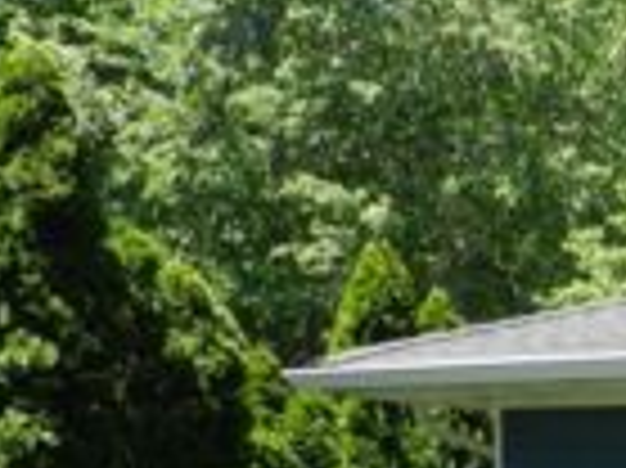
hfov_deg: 12.6
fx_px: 2656
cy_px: 986
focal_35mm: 147
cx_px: 991
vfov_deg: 9.3
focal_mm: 5.6
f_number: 3.7
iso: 160
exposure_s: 1/400
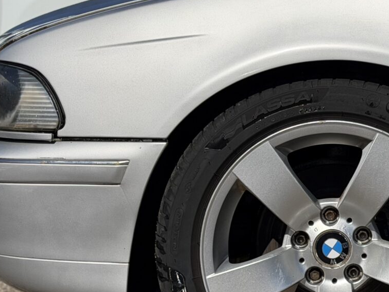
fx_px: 1372
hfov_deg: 16.0
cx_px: 342
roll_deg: +0.8
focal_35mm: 122
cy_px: 176
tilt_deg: -1.6
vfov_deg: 12.2
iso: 100
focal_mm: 6.76
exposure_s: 1/9901
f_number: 1.78
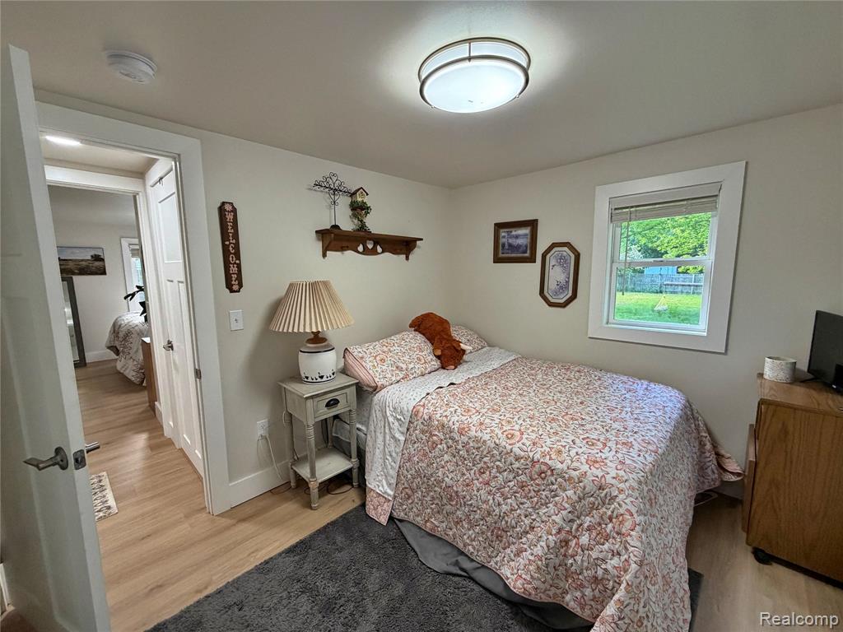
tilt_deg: -7.8
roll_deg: +1.2
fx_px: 341
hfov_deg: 102.1
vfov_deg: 85.7
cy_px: 316
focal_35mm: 14
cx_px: 422
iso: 250
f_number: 2.2
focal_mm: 2.22
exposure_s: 1/120
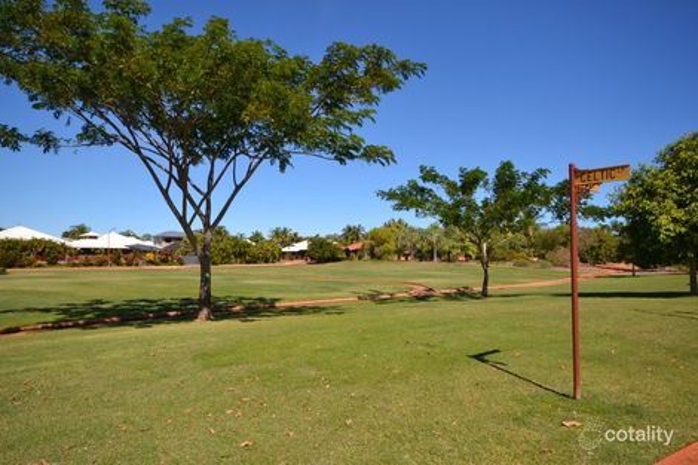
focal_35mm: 24
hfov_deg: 73.8
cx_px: 349
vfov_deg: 53.1
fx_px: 465
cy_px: 232
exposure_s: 1/200
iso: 100
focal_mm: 16
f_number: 10
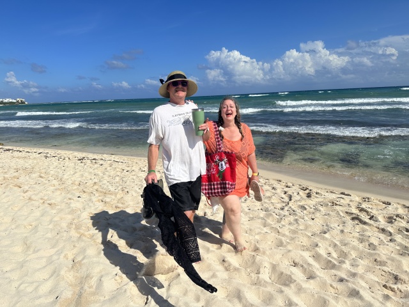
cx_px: 204
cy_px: 154
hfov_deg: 71.6
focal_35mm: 24
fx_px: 284
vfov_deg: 56.8
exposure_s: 1/10753
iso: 80
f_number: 1.78
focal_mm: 6.86
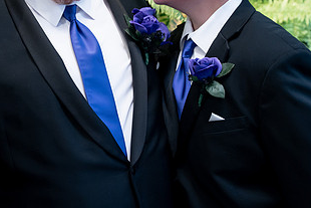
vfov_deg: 13.2
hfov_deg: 19.5
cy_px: 41
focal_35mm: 103
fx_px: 890
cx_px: 41
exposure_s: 1/320
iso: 1000
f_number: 2.8
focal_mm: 55
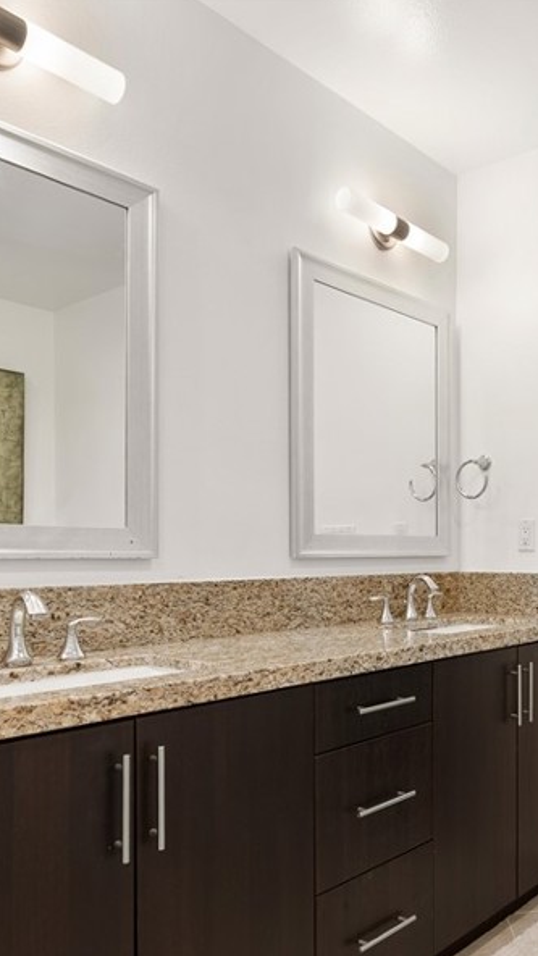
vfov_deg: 65.8
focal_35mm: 29
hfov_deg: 35.6
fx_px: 735
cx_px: 557
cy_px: 542
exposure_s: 1
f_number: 9
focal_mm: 16
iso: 320
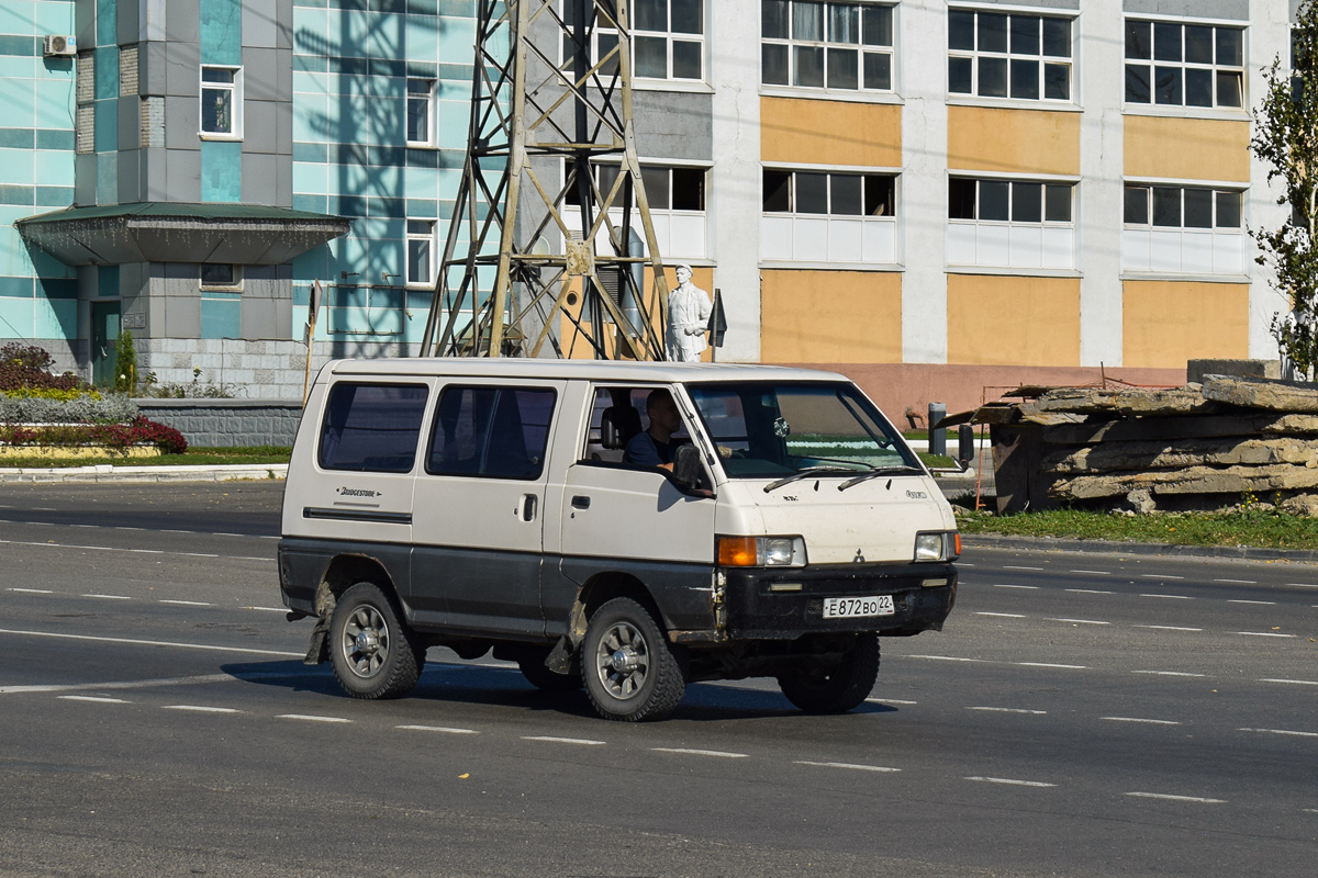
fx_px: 3020
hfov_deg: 24.6
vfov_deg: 16.6
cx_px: 659
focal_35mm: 82
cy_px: 439
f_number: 7.1
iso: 200
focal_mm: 55
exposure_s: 1/1250
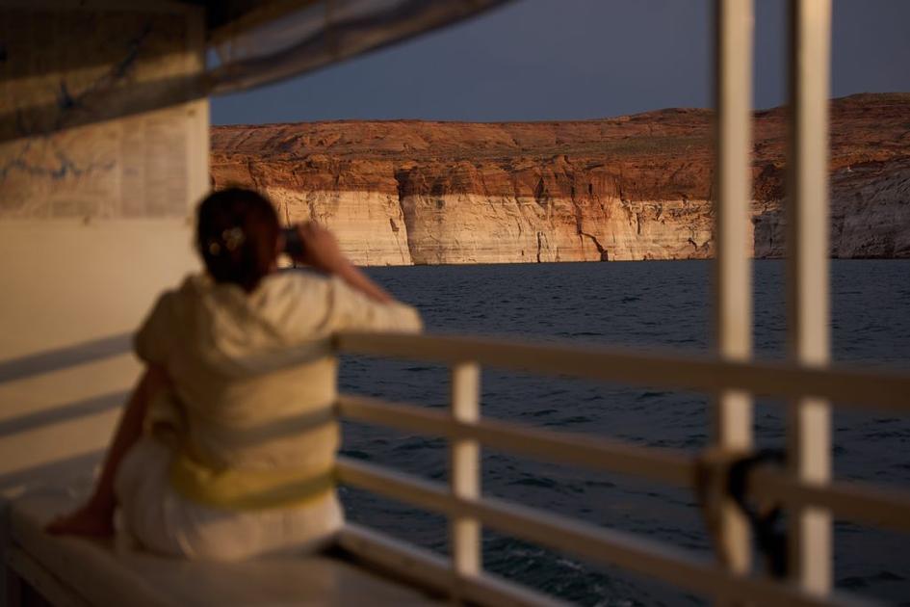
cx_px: 455
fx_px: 1769
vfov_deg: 19.5
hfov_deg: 28.8
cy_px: 304
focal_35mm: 70
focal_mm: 70
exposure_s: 1/3200
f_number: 2.8
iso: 400
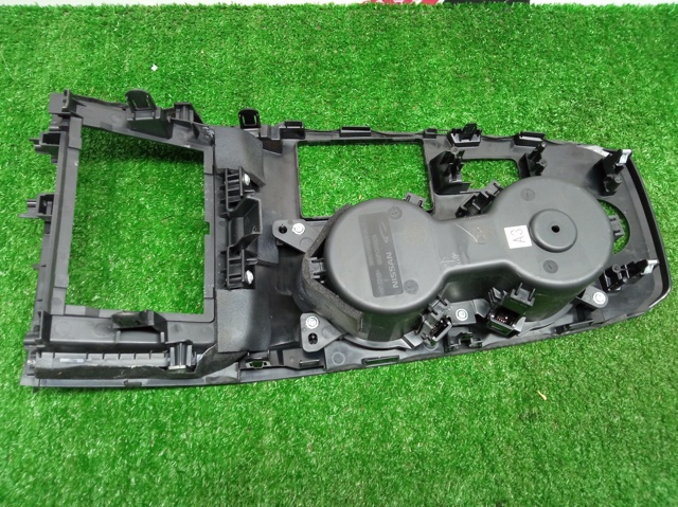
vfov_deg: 51.3
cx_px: 339
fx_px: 528
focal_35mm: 27
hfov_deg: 65.4
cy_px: 254
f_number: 2.2
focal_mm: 3.79
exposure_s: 1/25
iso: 593
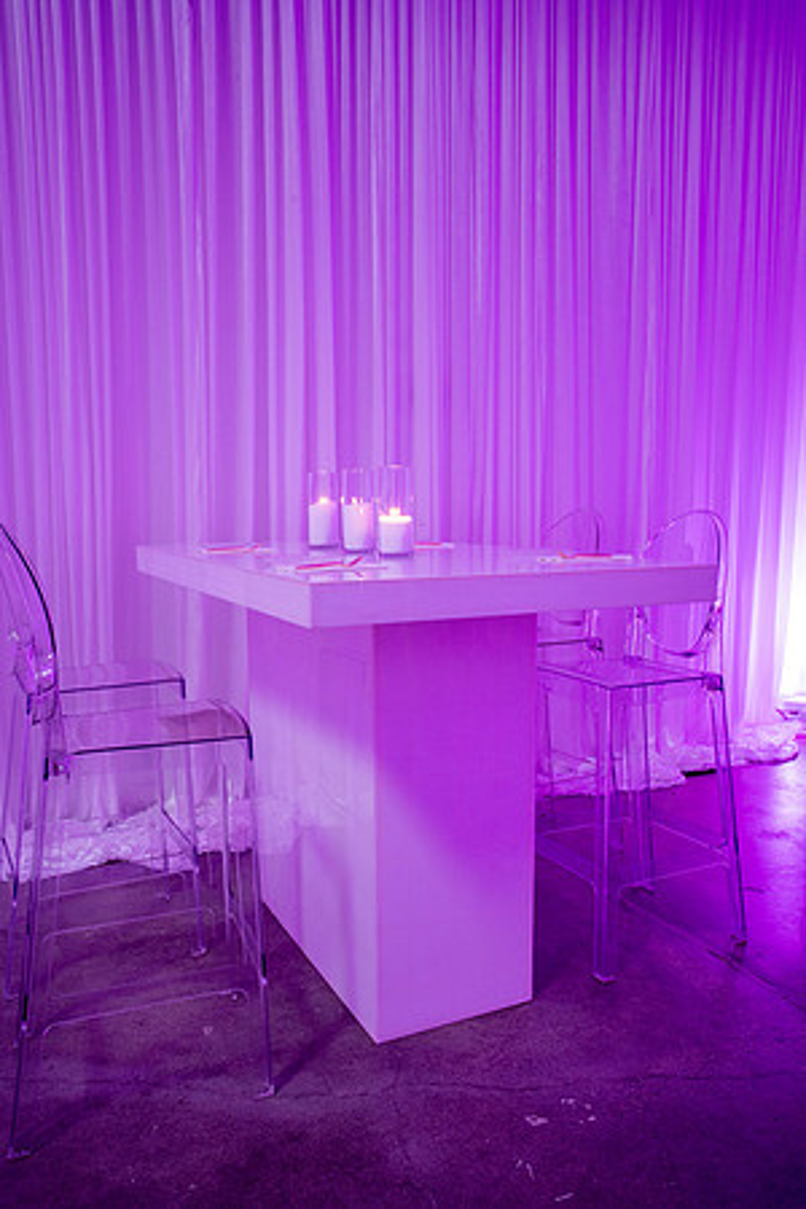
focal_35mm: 29
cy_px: 604
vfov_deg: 63.7
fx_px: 974
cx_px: 403
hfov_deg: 45.0
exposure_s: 1/15
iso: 400
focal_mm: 29
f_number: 4
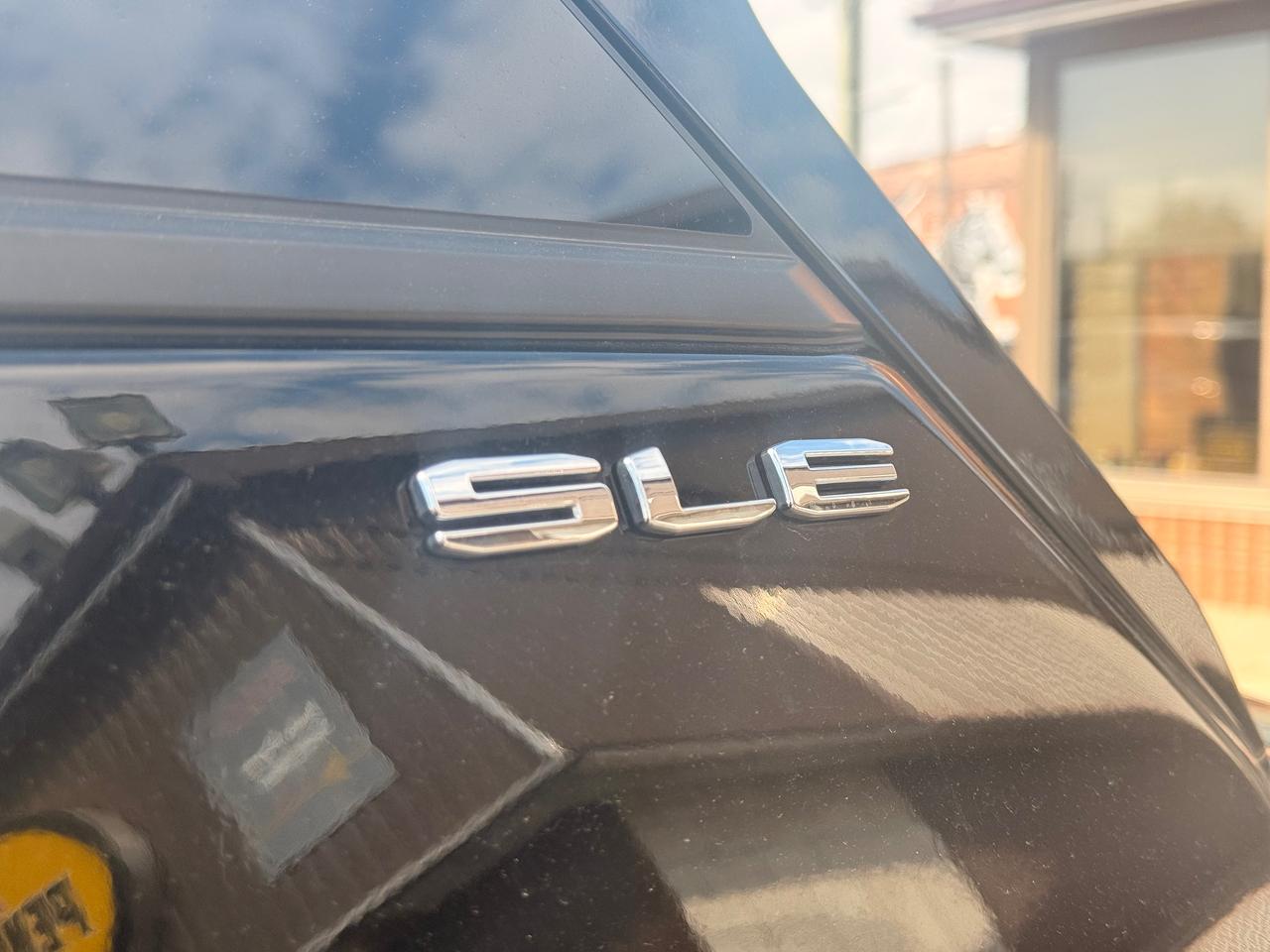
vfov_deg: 30.3
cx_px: 635
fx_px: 1761
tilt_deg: -1.9
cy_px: 476
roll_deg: -1.0
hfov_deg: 39.7
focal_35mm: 48
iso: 64
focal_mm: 6.76
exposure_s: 1/939
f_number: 1.78
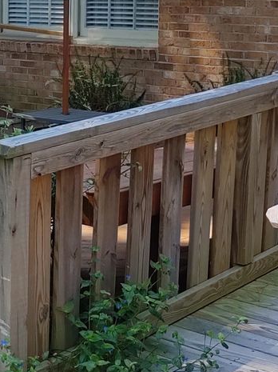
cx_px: -8
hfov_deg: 15.5
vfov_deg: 20.8
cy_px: 57
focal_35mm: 93
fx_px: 997
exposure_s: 1/700
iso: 100
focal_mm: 4.75
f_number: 1.7
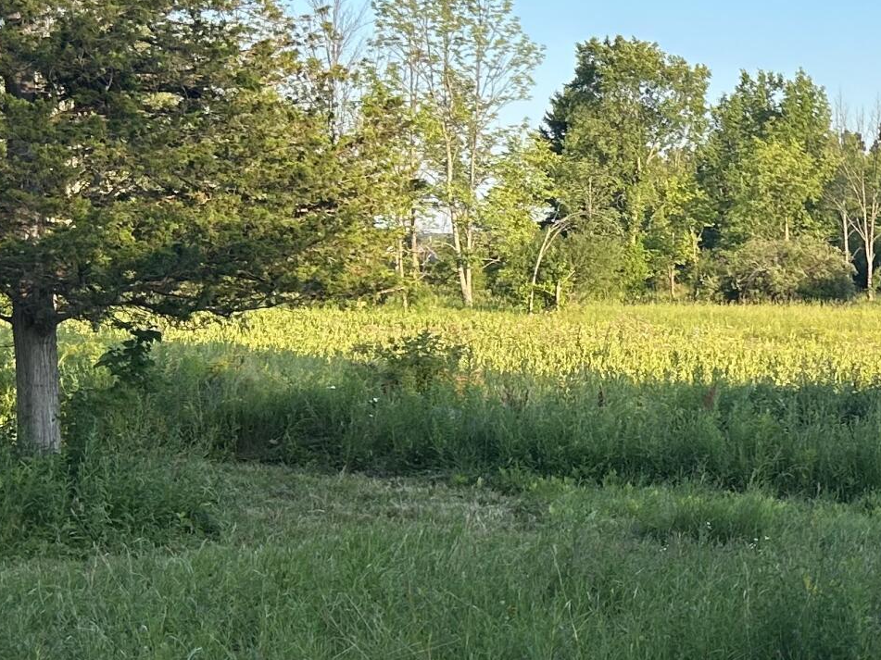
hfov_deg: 21.5
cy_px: 341
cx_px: 1154
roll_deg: +2.0
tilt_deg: -2.4
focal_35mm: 82
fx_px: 2087
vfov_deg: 18.0
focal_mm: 5.7
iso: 50
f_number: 1.5
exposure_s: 1/1311
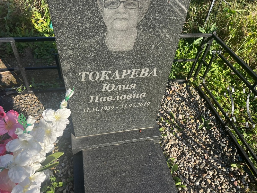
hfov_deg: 67.3
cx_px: 128
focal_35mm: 26
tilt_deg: -47.8
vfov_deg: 53.1
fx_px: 193
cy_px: 96
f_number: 1.5
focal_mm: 5.7
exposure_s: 1/1468
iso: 50
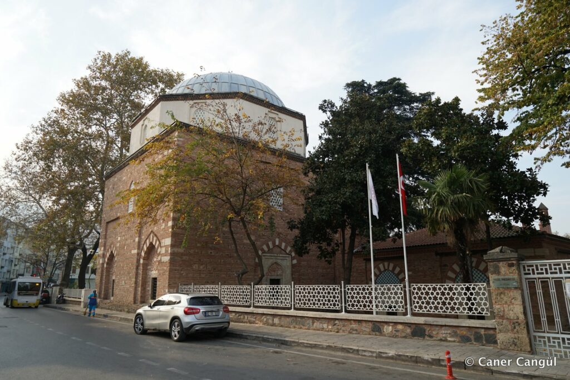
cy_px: 190
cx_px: 285
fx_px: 380
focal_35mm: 24
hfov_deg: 73.7
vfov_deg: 53.1
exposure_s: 1/80
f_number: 8
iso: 100
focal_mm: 24
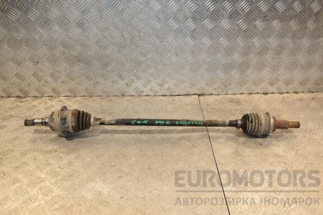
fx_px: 305
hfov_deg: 55.8
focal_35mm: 34
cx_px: 164
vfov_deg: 38.9
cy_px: 105
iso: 800
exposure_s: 1/200
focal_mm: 22
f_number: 5.6
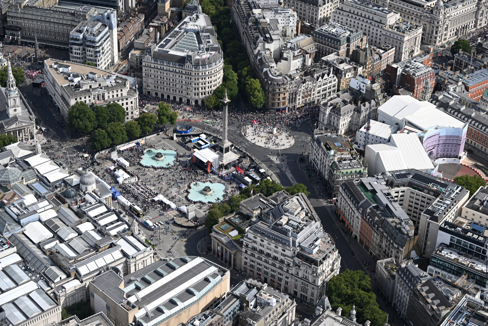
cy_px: 163
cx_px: 244
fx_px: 908
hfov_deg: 30.1
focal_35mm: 67
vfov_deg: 20.3
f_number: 6.3
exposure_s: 1/400
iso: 100
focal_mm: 67
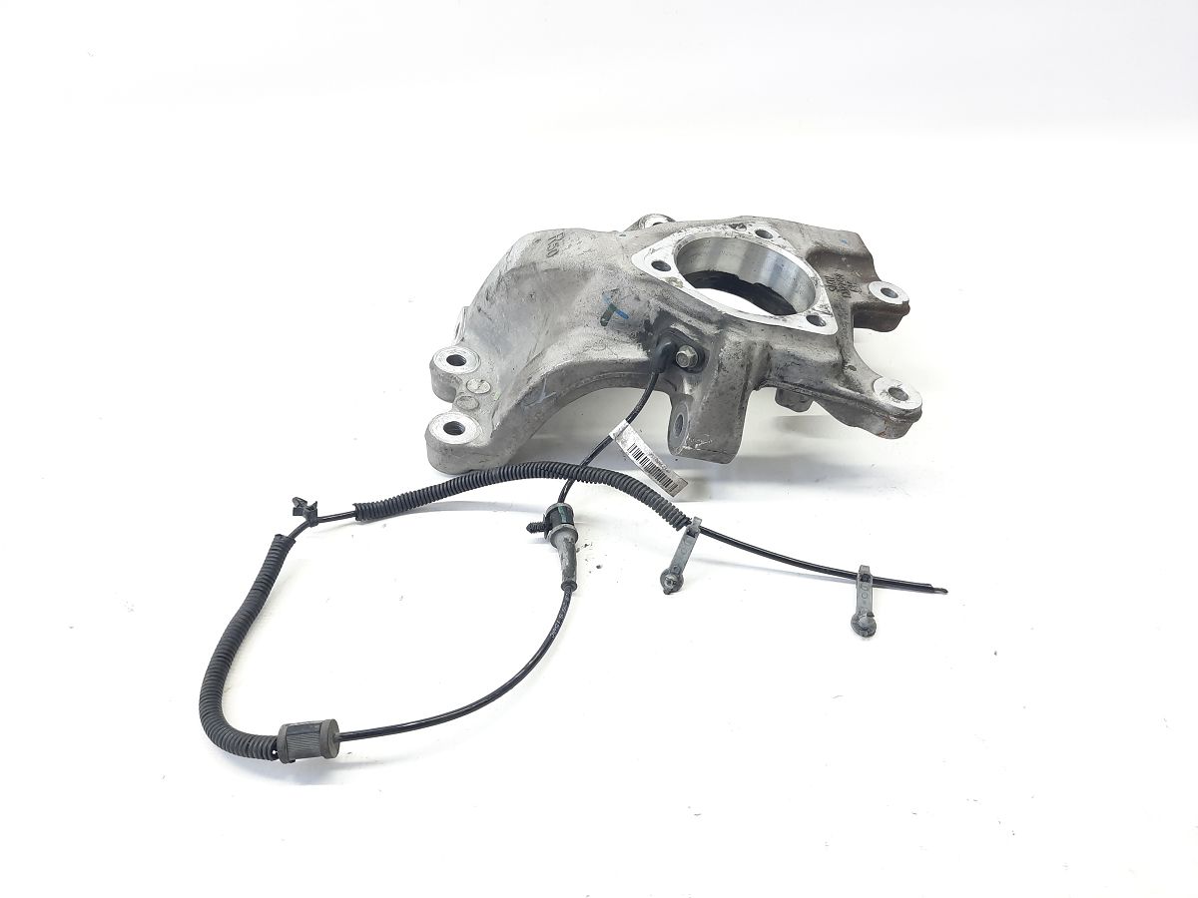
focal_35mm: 25
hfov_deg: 69.4
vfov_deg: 54.9
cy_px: 449
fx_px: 865
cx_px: 599
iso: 125
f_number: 2
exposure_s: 1/50
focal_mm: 4.6
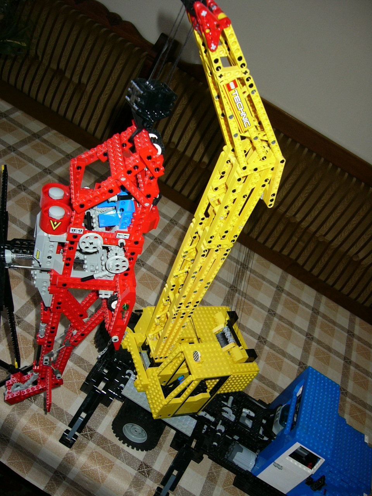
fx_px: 502
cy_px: 248
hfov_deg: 40.7
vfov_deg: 52.6
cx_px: 186
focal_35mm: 35
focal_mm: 5.8
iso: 100
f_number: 2.8
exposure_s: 1/60
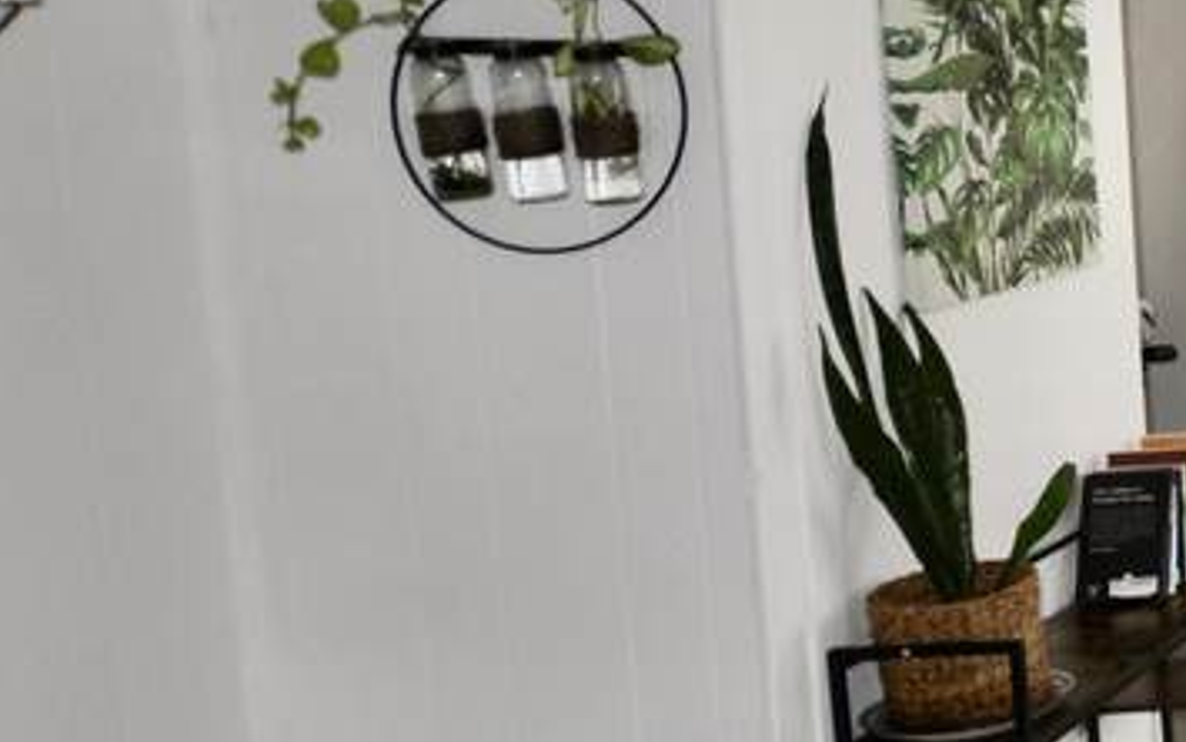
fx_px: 1778
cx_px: 2081
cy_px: 214
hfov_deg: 22.8
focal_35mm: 55
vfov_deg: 23.4
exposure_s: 1/200
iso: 200
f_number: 3.5
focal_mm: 10
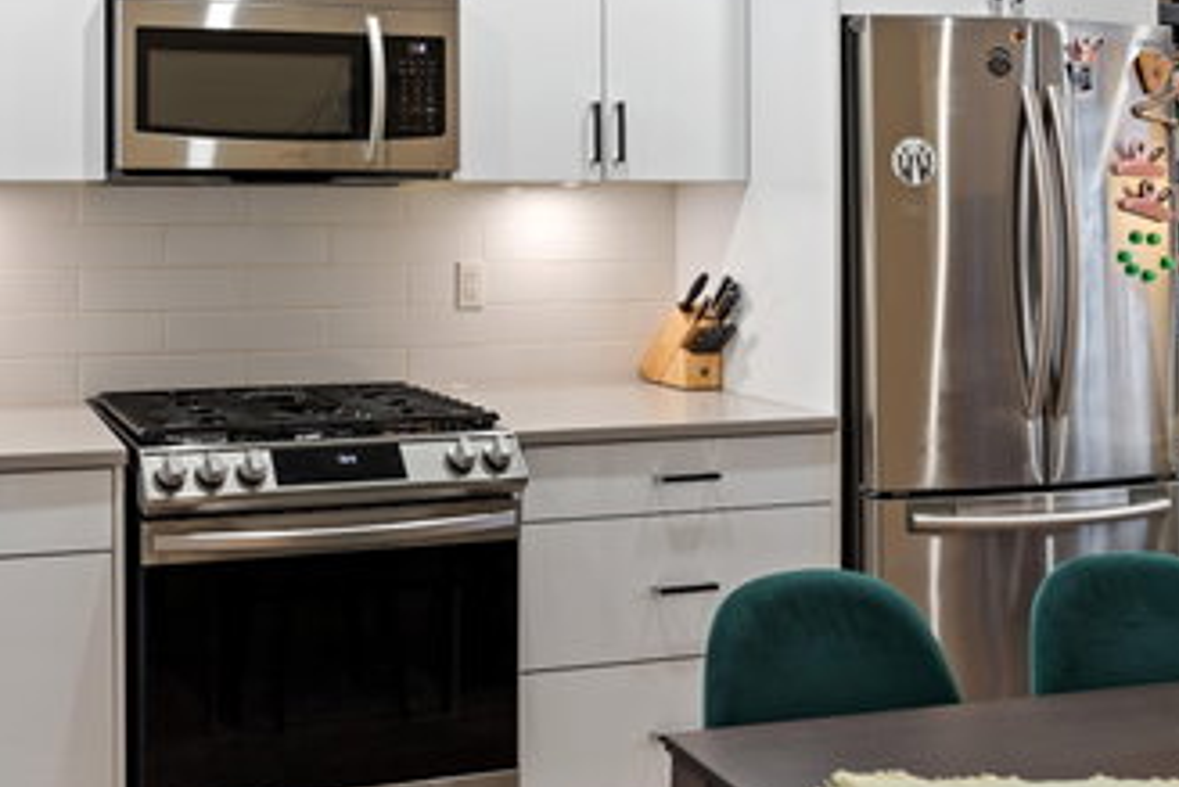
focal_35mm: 39
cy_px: 185
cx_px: 226
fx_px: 1278
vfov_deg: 33.5
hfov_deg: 46.8
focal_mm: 16
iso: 100
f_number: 8
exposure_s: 1.6
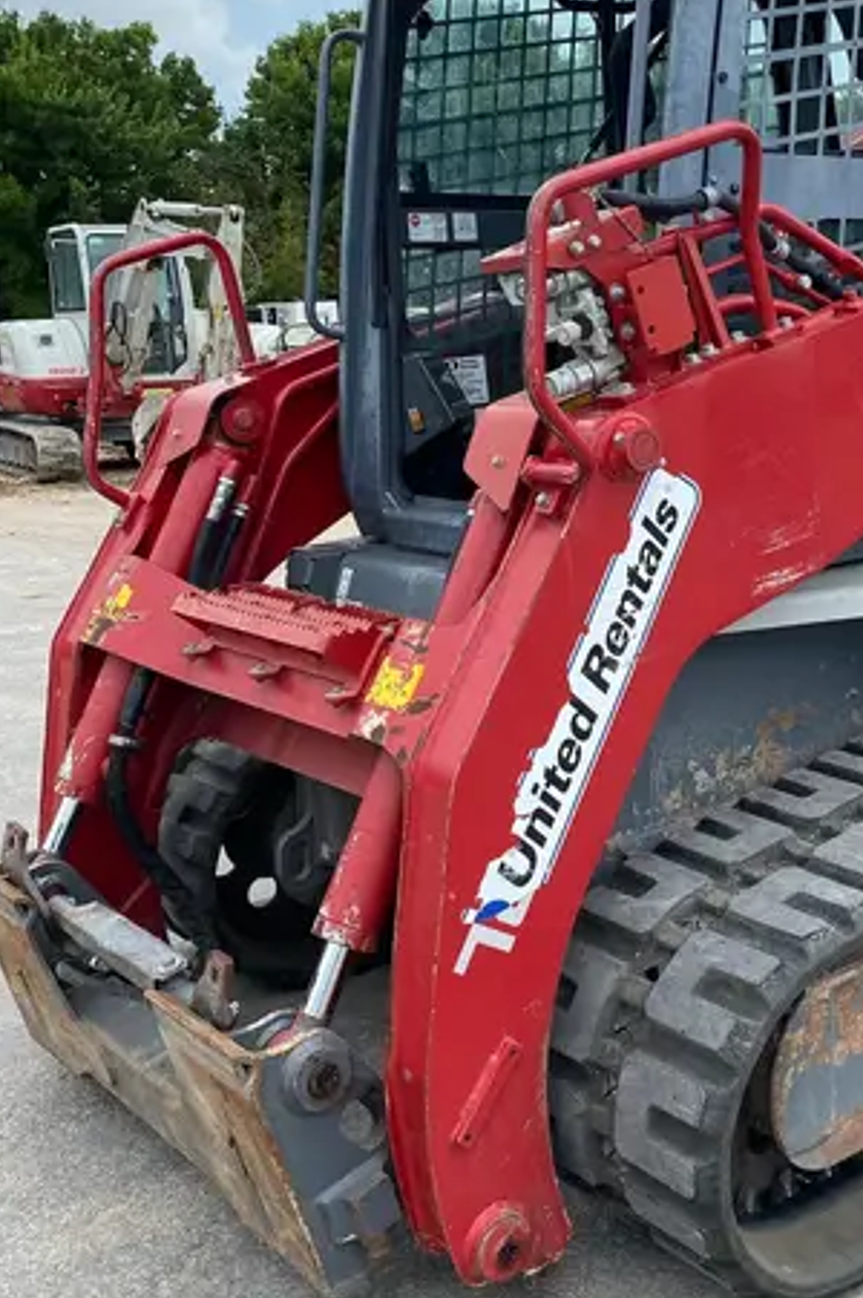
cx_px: 736
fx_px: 1584
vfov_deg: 44.3
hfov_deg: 29.5
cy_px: 522
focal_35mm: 44
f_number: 1.8
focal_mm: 4.25
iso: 32
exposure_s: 1/1866
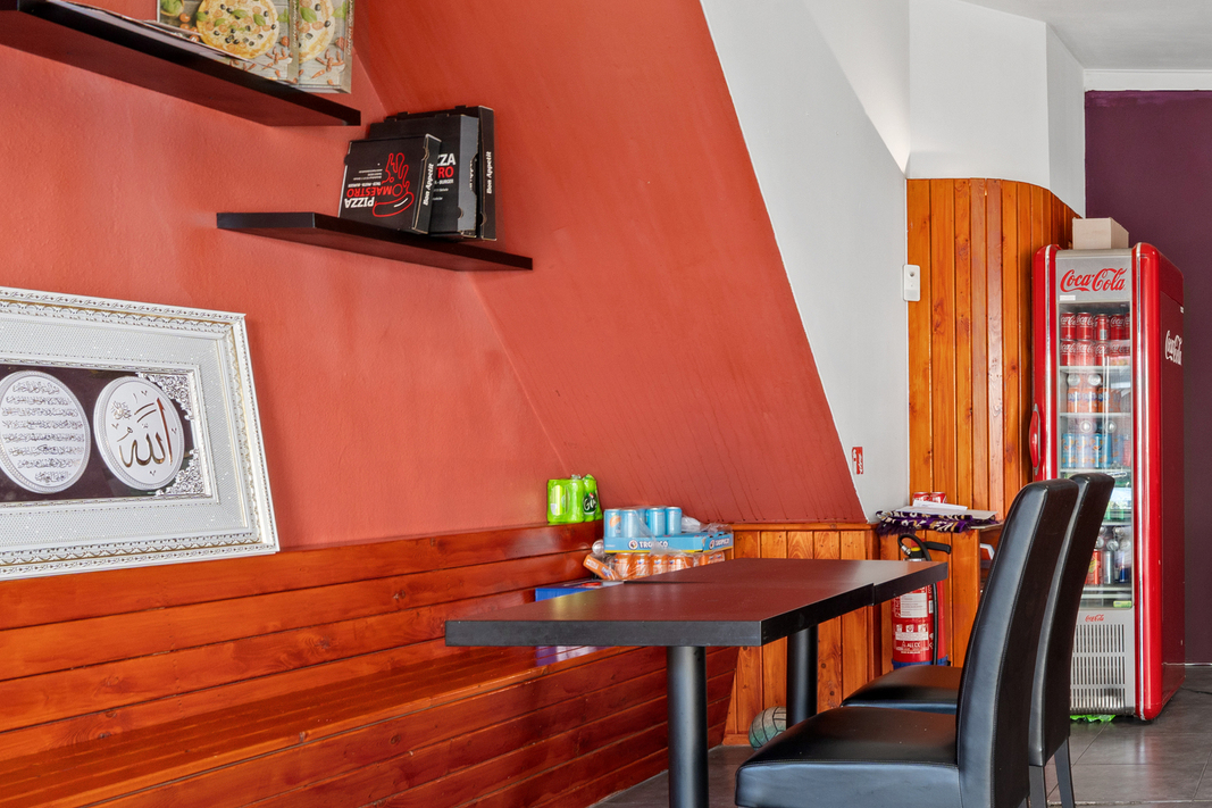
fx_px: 1212
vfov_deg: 36.8
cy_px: 468
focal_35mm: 36
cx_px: 1335
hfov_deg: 42.0
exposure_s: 1
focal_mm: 16
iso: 250
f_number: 11
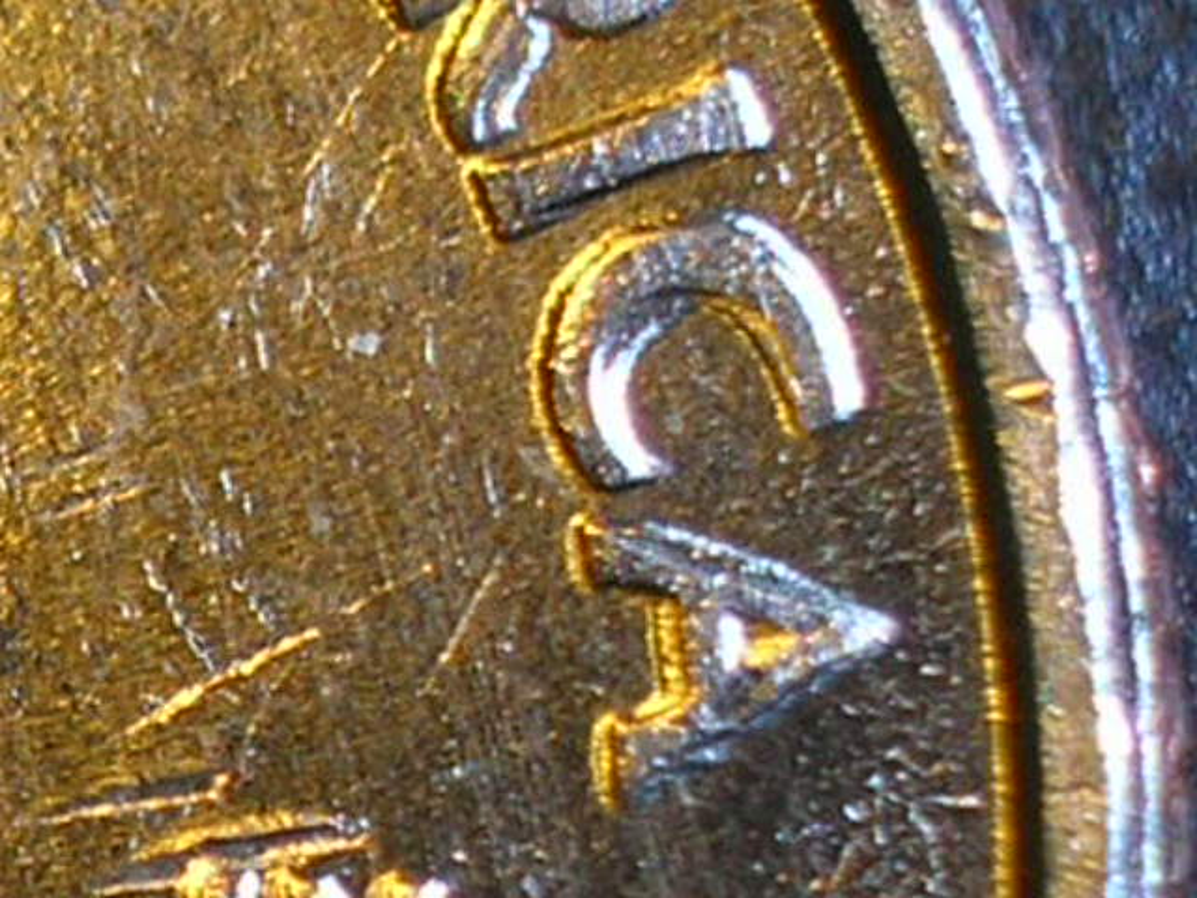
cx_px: 598
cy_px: 449
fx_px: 2006
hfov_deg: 33.2
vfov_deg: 25.2
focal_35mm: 58
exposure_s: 1/68
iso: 50
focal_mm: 9.7
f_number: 3.5
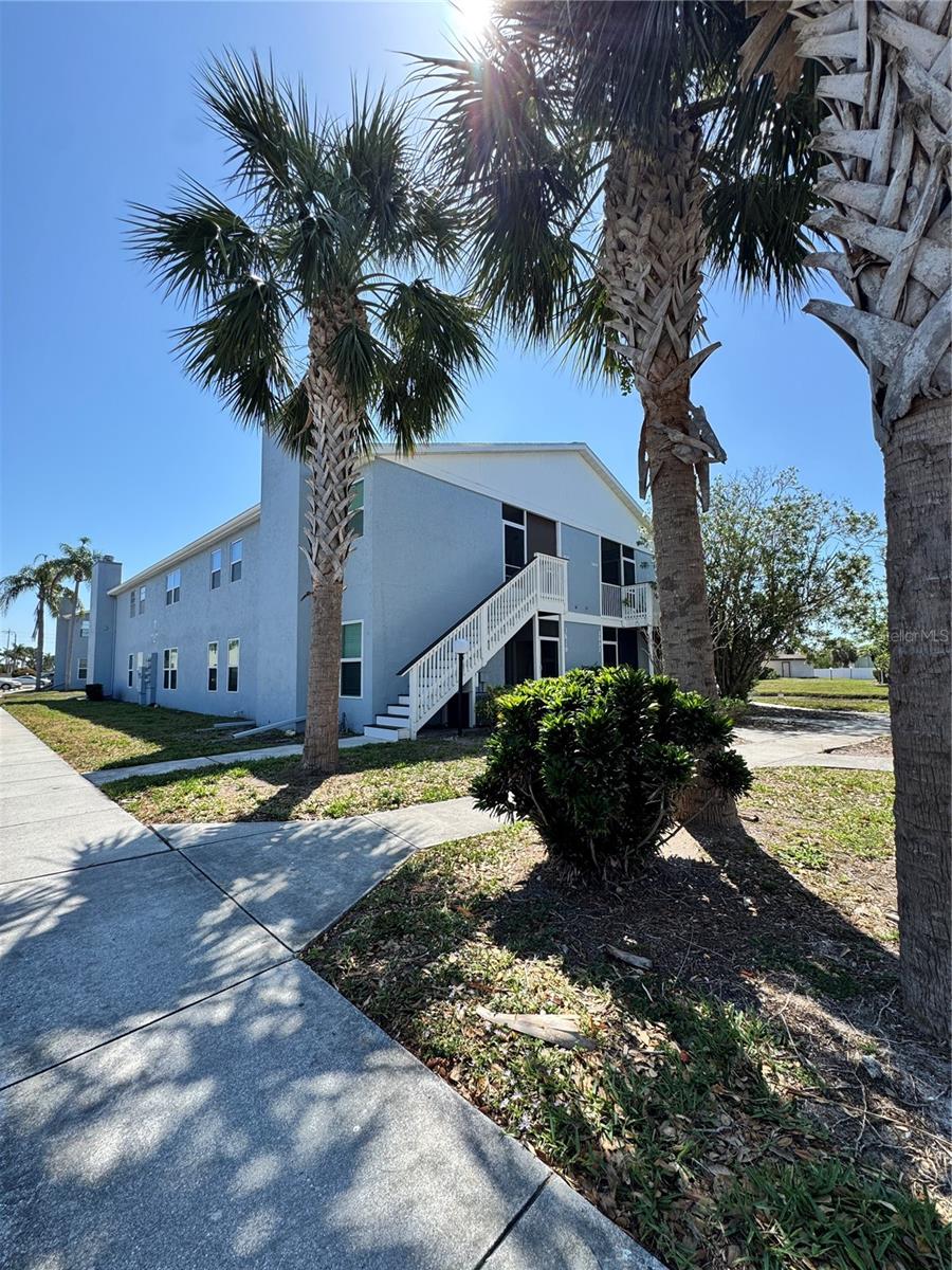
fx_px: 513
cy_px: 635
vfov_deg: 102.1
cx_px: 476
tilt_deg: +4.5
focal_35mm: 14
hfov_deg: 85.7
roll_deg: +0.8
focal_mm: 2.22
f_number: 2.2
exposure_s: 1/993
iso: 50
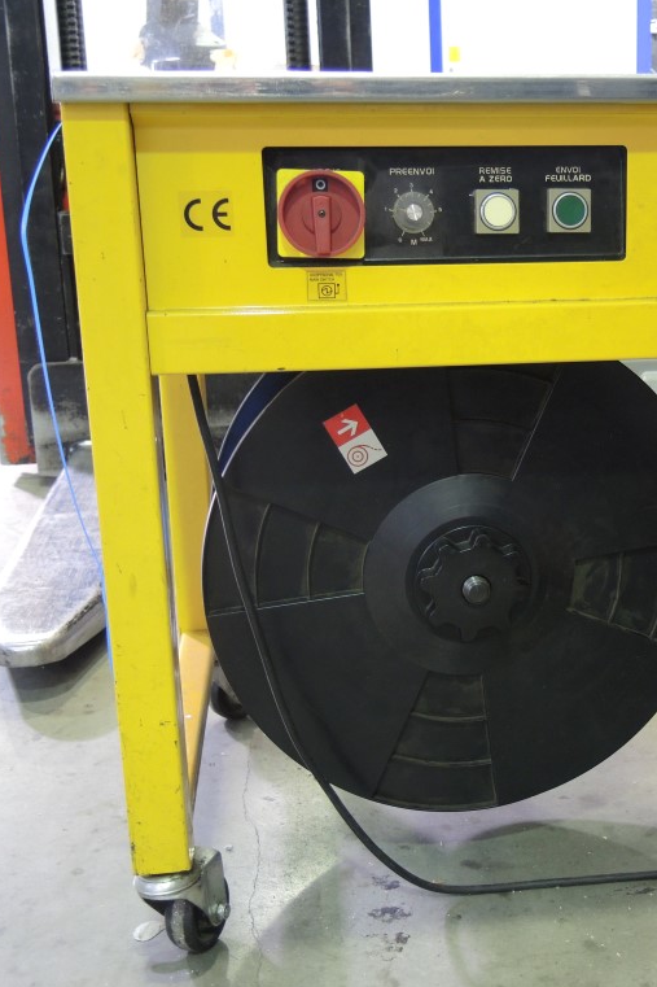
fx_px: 1342
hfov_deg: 26.8
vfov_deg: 40.4
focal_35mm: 49
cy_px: 493
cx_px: 553
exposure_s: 1/13
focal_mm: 7.6
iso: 400
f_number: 2.2
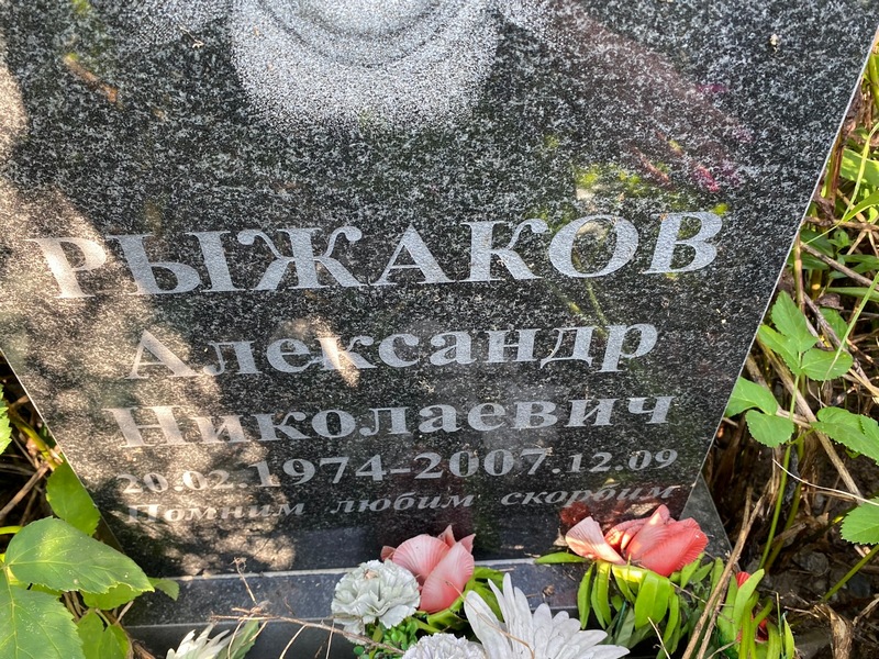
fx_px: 660
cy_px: 330
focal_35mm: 26
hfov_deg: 67.3
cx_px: 440
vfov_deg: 53.1
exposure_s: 1/121
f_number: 1.8
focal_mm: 4.25
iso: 100
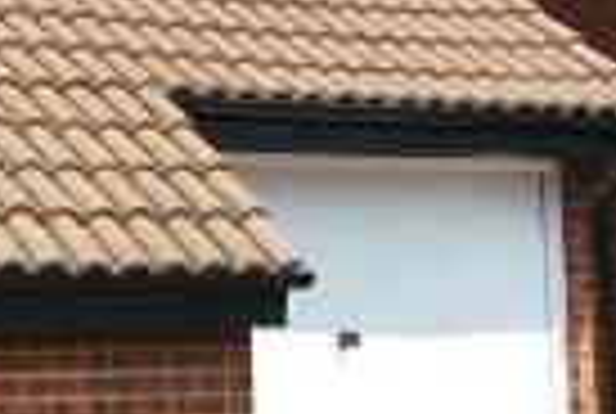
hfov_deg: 17.3
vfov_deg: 12.3
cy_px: 164
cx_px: -139
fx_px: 1921
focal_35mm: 112
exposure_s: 1/200
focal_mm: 10
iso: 100
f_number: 7.1
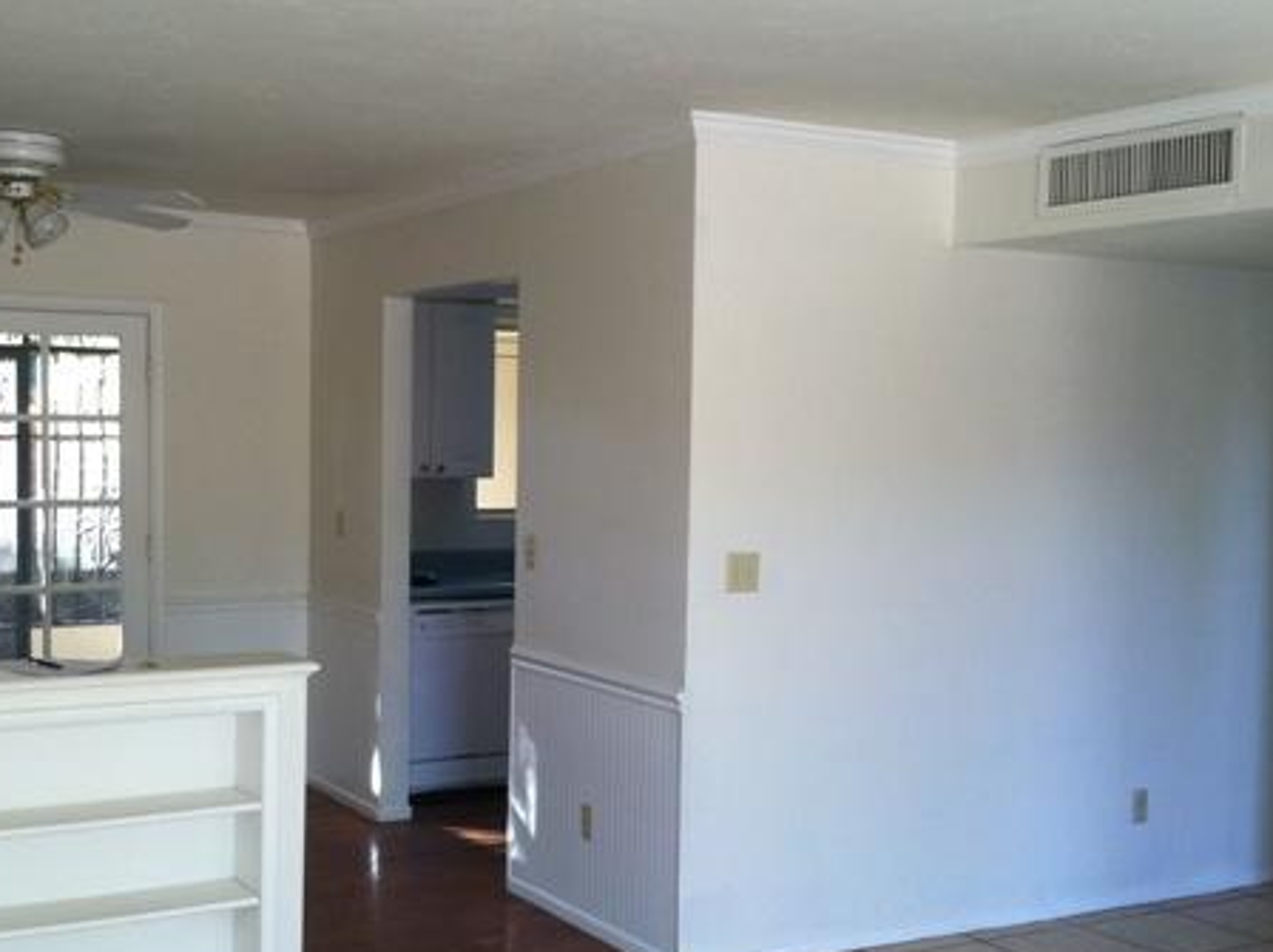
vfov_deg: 29.0
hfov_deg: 38.2
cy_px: 531
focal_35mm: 50
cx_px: 557
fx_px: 1837
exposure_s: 1/25
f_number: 2.8
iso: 80
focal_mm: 3.85
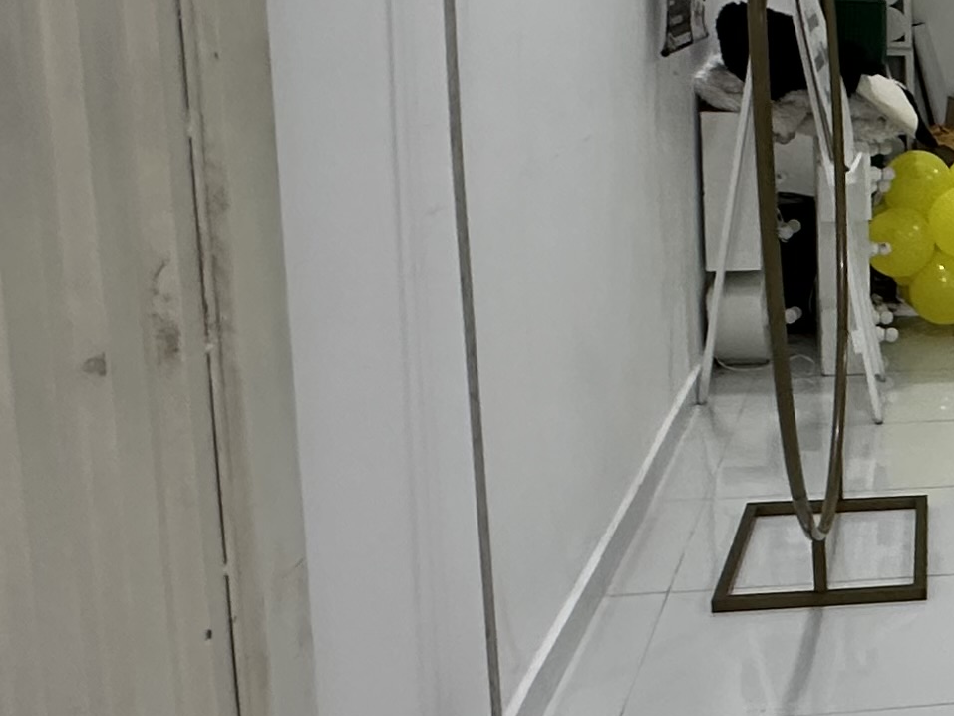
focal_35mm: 59
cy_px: 258
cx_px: 1324
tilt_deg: -8.3
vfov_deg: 24.7
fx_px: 1626
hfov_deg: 26.3
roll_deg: -2.4
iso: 250
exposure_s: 1/60
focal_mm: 2.22
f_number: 2.2
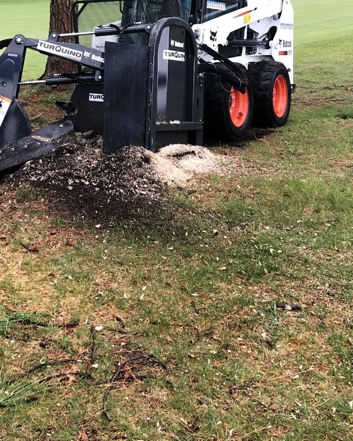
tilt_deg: -6.7
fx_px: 679
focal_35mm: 52
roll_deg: -3.1
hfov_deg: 28.8
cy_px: 55
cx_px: 95
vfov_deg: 34.3
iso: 25
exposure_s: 1/40
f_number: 1.8
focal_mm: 3.99
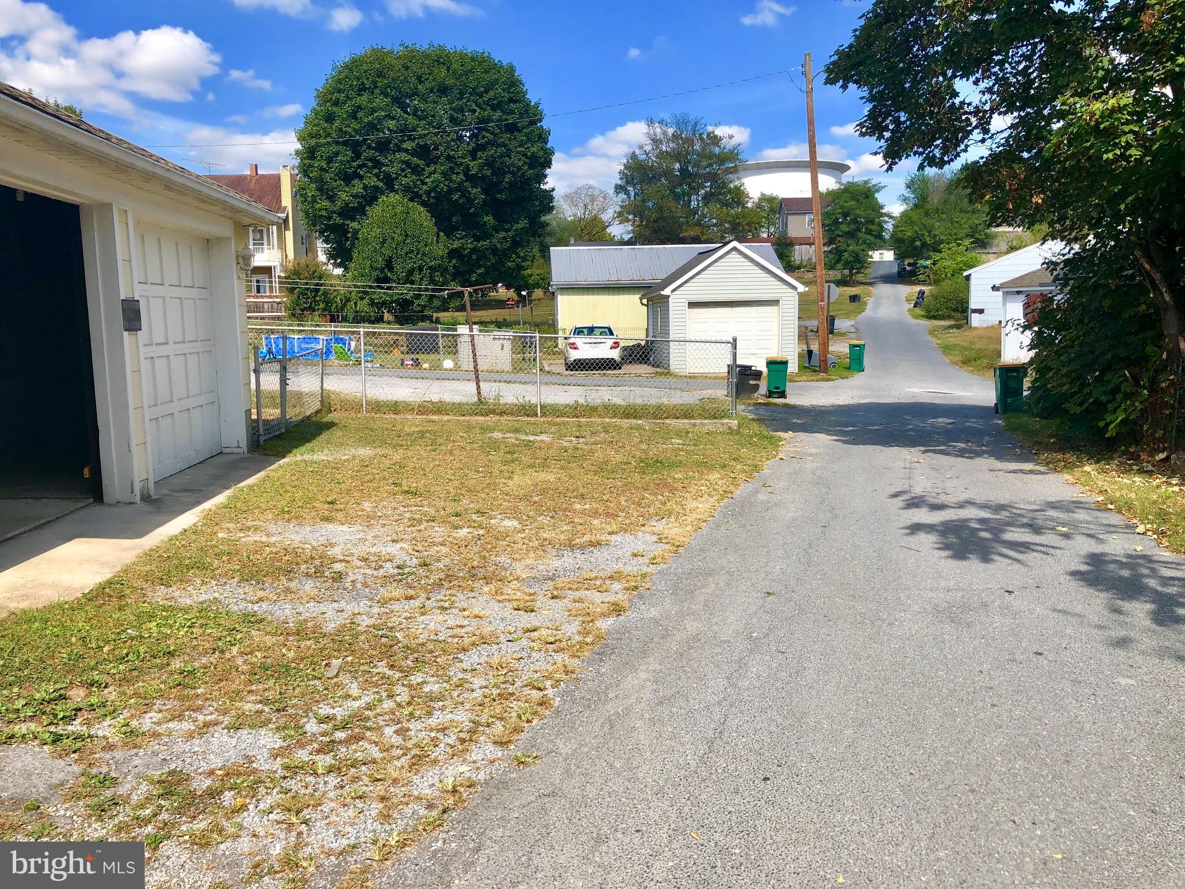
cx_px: 592
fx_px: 959
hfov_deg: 63.4
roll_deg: +1.5
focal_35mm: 28
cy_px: 444
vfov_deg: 49.7
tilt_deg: -8.5
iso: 20
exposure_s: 1/1675
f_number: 1.8
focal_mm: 3.99
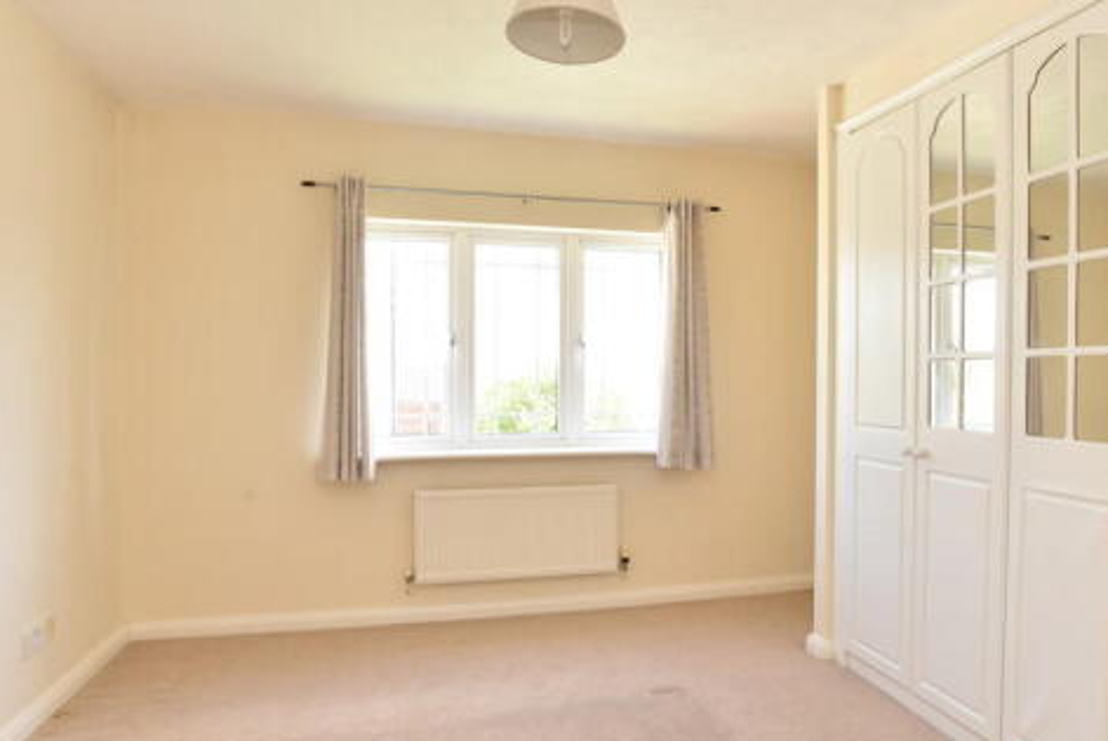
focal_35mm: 25
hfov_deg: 70.9
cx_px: 652
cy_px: 401
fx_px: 770
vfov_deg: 51.3
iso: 400
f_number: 9
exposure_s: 1/20
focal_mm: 18
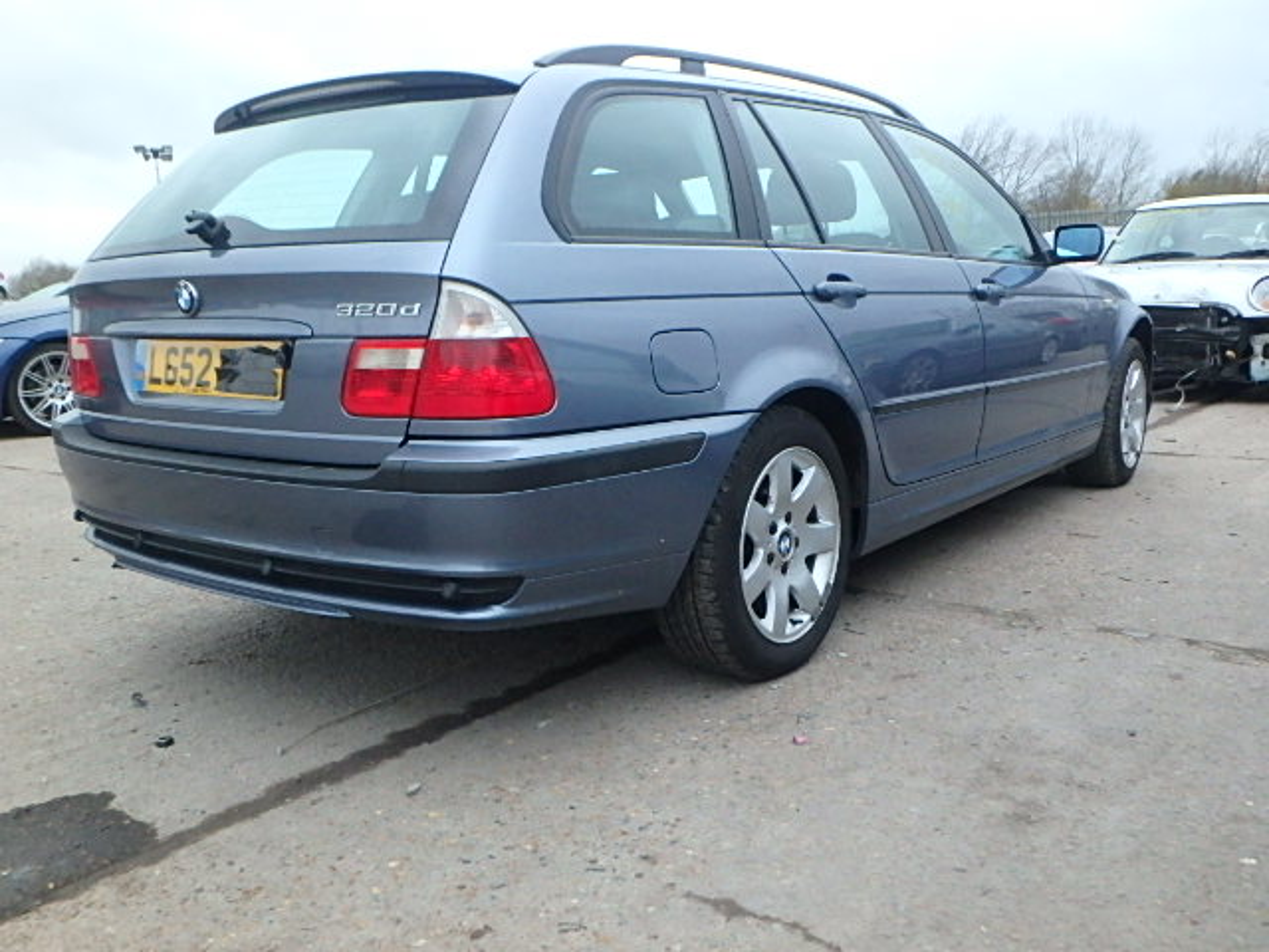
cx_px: 634
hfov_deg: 58.4
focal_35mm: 31
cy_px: 476
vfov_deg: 45.4
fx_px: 1136
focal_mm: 5.6
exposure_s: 1/25
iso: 800
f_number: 4.7
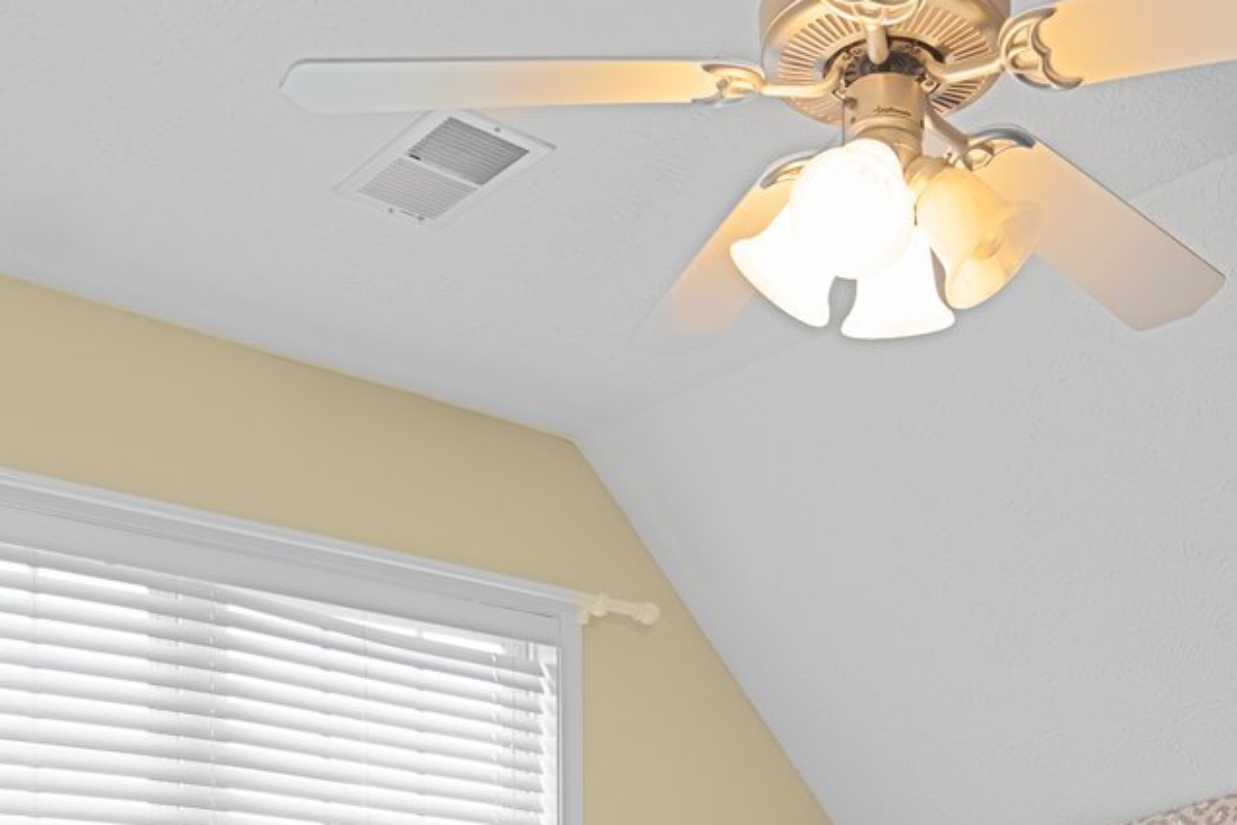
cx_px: 781
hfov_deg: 43.2
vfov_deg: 26.3
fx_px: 1547
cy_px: 1010
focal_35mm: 45
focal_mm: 14
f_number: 5
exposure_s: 1/5
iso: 160
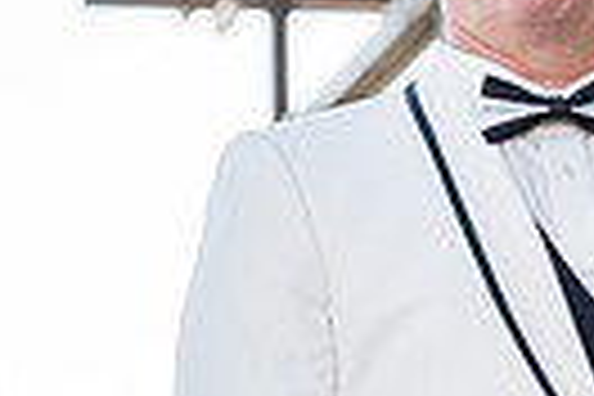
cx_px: 144
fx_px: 3630
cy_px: 331
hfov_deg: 9.3
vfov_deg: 6.2
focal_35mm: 220
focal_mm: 50
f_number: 2.8
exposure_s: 1/500
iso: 125
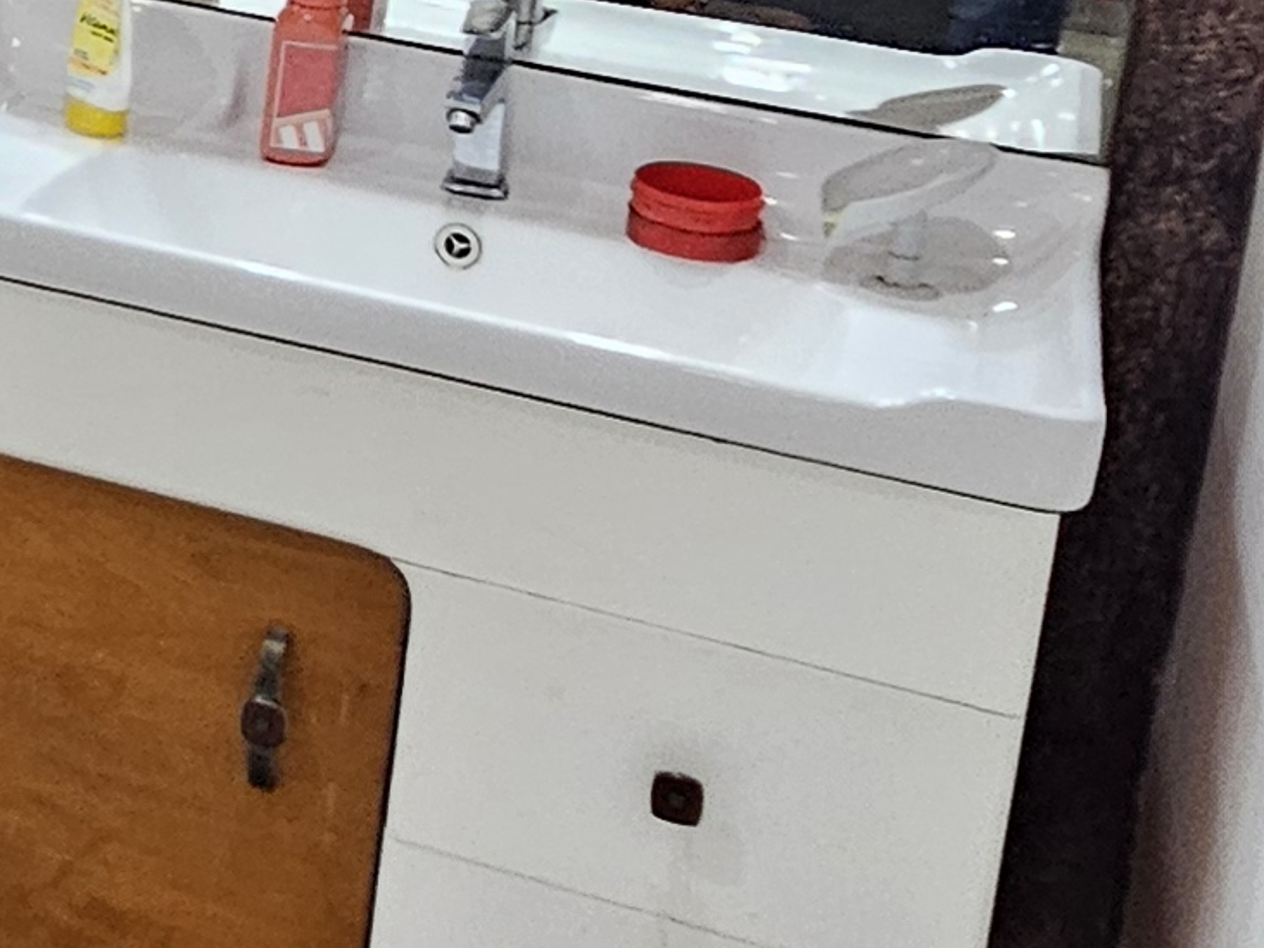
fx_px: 2593
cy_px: -176
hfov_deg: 24.0
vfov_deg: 19.6
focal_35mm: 71
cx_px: -395
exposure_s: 1/33
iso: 320
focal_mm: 2.2
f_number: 2.2
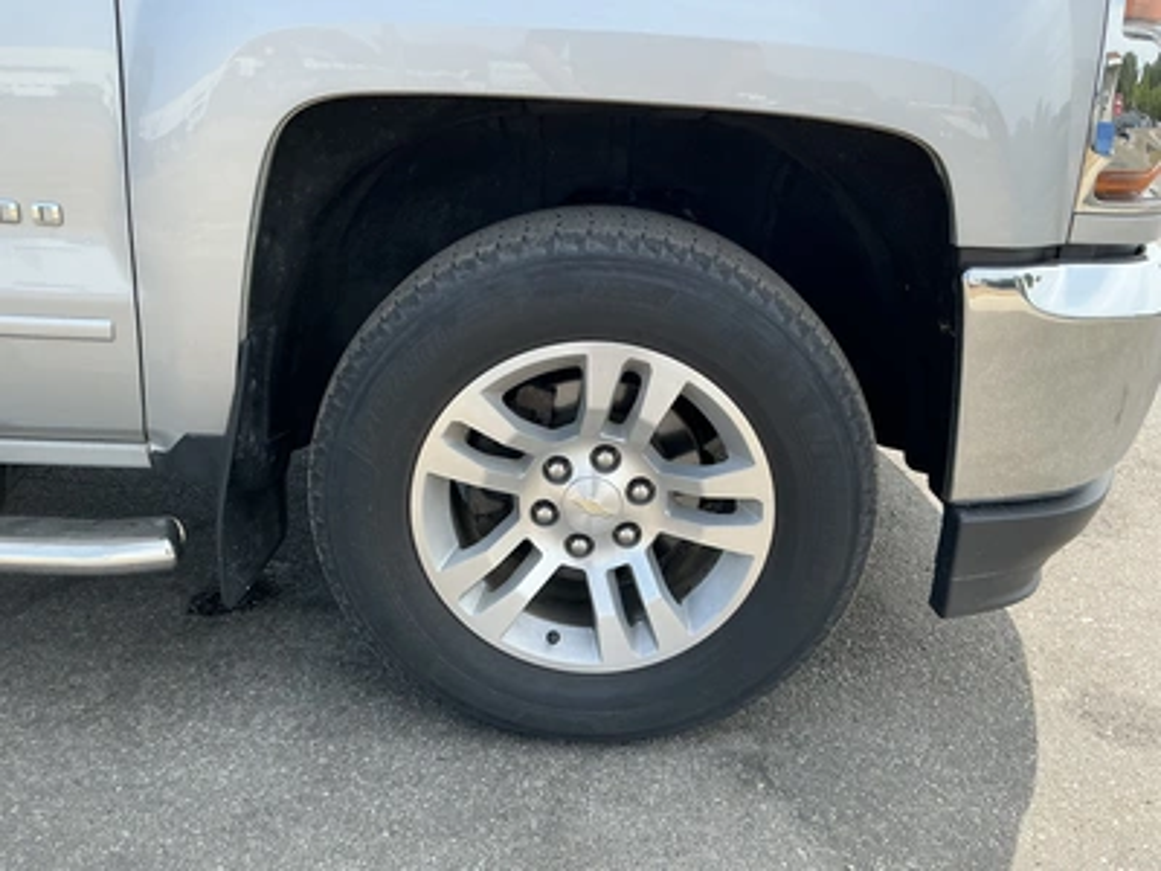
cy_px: 436
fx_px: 939
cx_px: 580
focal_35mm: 28
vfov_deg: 49.7
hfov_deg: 63.4
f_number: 1.8
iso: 25
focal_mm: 3
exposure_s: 1/545
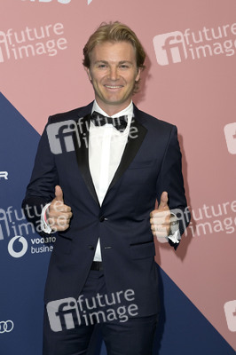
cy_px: 178
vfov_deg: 22.2
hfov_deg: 14.8
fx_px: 906
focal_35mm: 92
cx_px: 118
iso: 800
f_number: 6.3
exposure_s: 1/250
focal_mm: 92
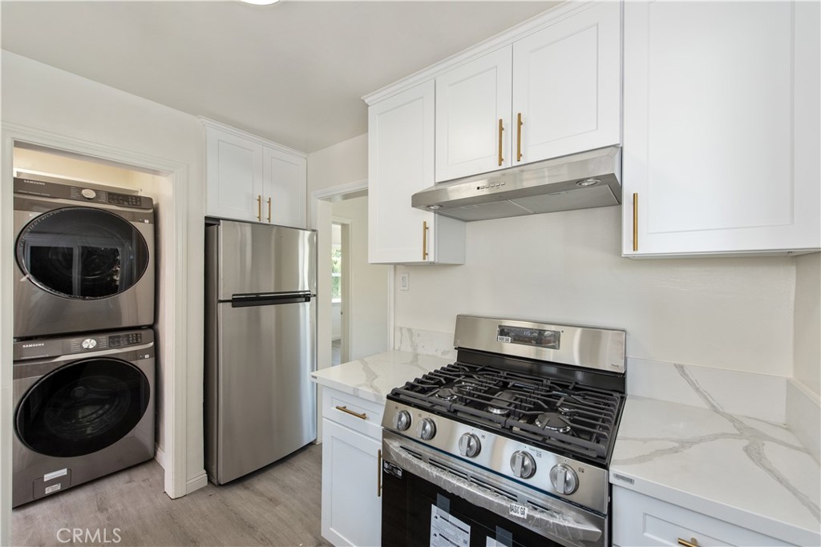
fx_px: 319
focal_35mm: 14
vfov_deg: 81.2
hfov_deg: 104.2
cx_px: 410
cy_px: 274
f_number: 5.6
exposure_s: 1/125
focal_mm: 14
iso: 720
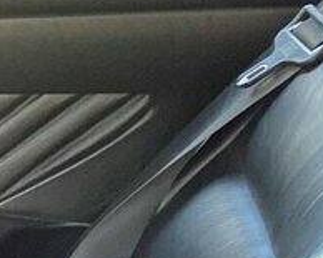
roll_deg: +5.0
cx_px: -629
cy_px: 578
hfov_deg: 9.6
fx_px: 1500
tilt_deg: -27.0
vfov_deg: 9.0
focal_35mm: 157
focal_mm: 4.25
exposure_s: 1/103
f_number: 1.8
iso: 125
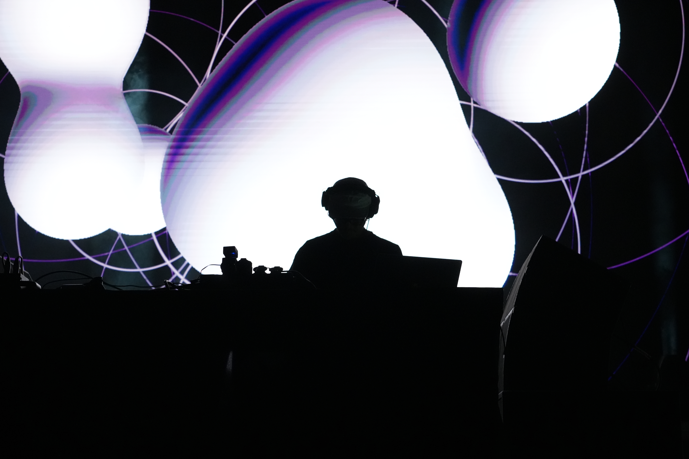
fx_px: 861
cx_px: 344
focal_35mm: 45
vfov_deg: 29.9
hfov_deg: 43.6
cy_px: 230
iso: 6400
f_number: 5.6
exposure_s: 1/200
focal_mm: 45
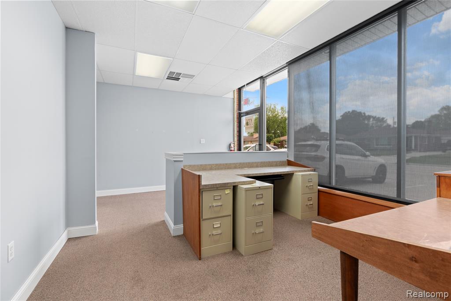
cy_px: 150
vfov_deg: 73.7
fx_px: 200
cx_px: 226
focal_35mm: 16
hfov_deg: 96.8
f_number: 8
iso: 400
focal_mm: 16
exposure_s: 1/10
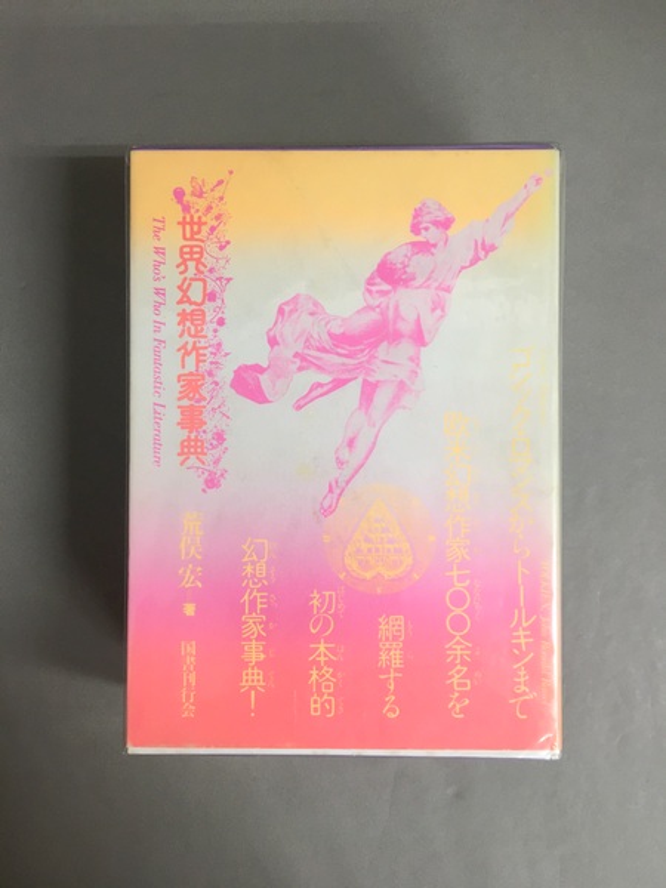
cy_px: 444
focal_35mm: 29
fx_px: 744
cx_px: 333
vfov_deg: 61.7
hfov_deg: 48.2
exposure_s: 1/30
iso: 80
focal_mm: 4.15
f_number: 2.2
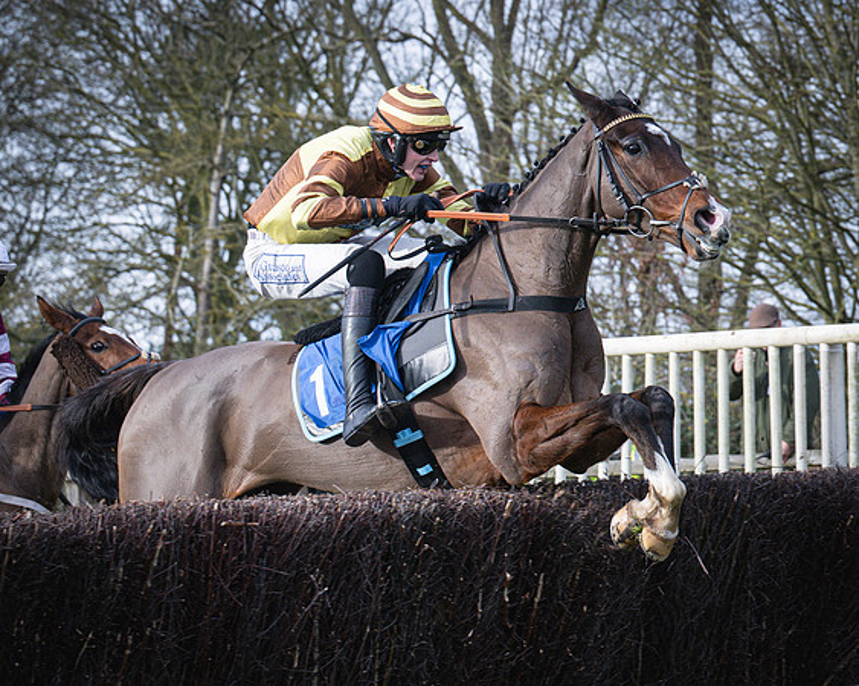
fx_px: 3978
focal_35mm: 157
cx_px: 673
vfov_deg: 9.9
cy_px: 427
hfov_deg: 12.3
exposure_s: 1/1250
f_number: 4
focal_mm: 70
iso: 400
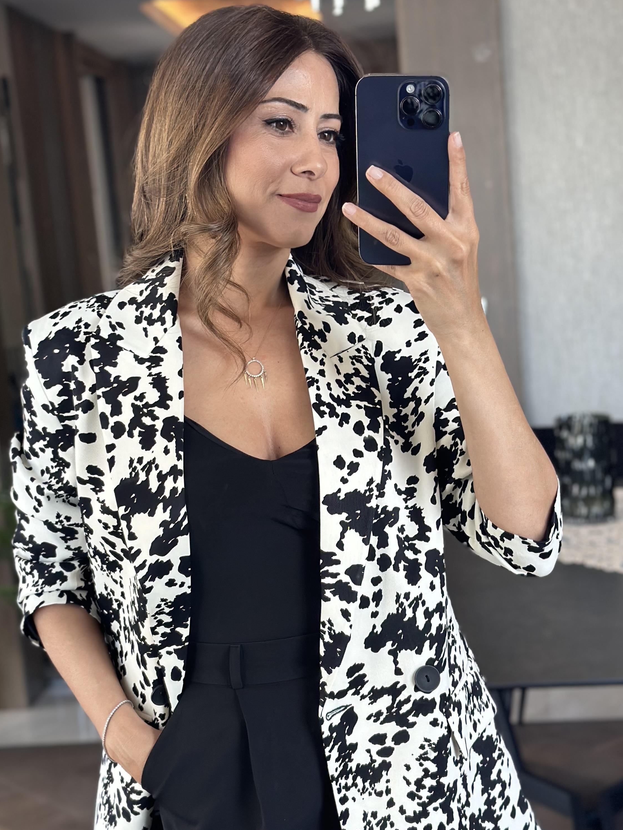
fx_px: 1560
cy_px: 507
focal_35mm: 65
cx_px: 287
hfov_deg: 22.6
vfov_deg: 29.7
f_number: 1.78
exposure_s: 1/75
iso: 125
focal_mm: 6.86
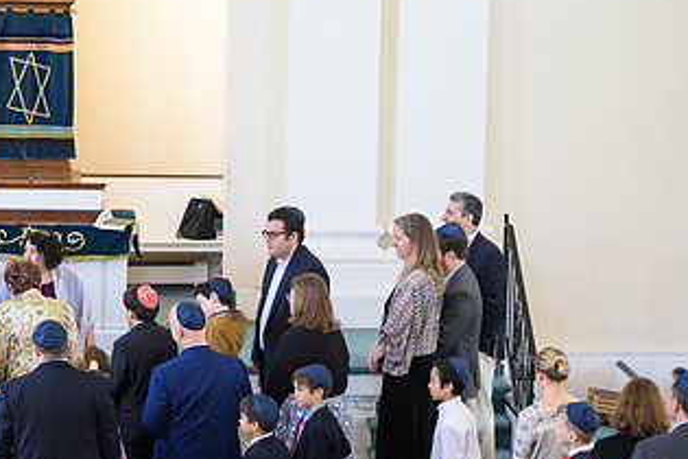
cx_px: 83
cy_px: 145
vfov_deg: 10.6
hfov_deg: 15.7
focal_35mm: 129
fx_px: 2465
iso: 1250
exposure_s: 1/125
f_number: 3.2
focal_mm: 70
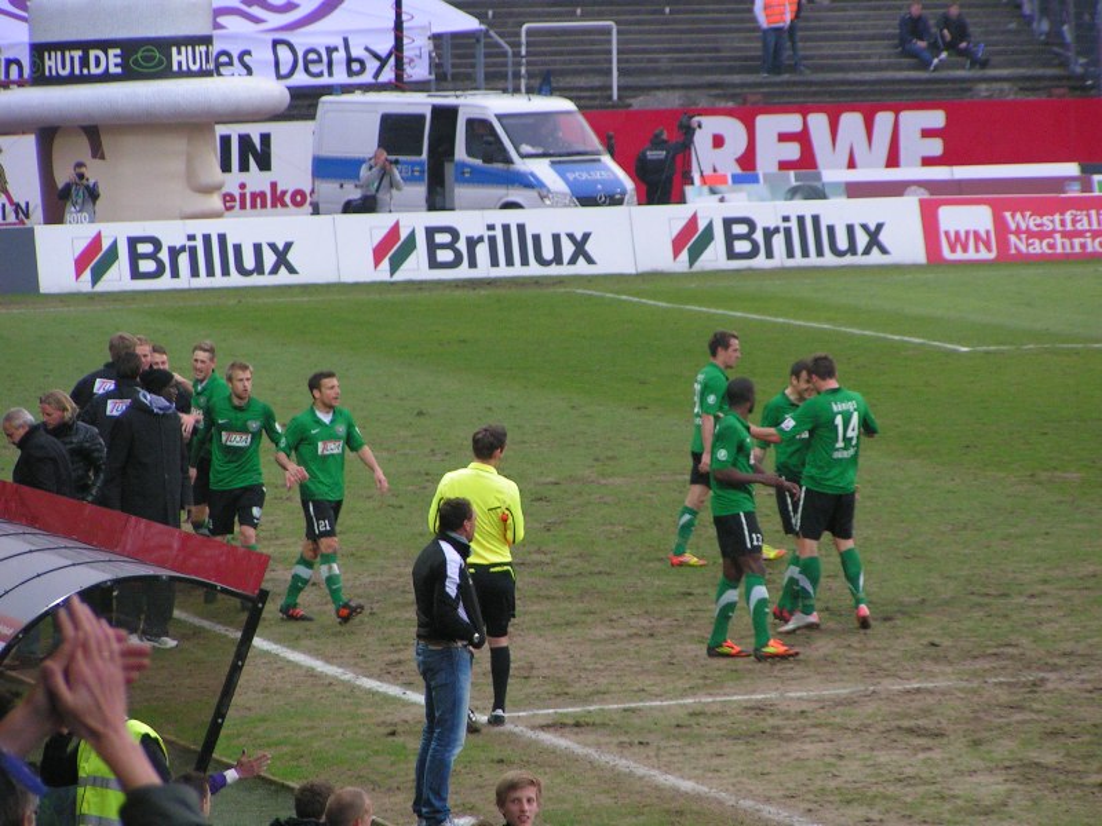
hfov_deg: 7.6
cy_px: 413
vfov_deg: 5.7
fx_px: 8245
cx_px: 551
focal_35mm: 259
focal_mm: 39.6
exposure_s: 1/250
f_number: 3.5
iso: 200
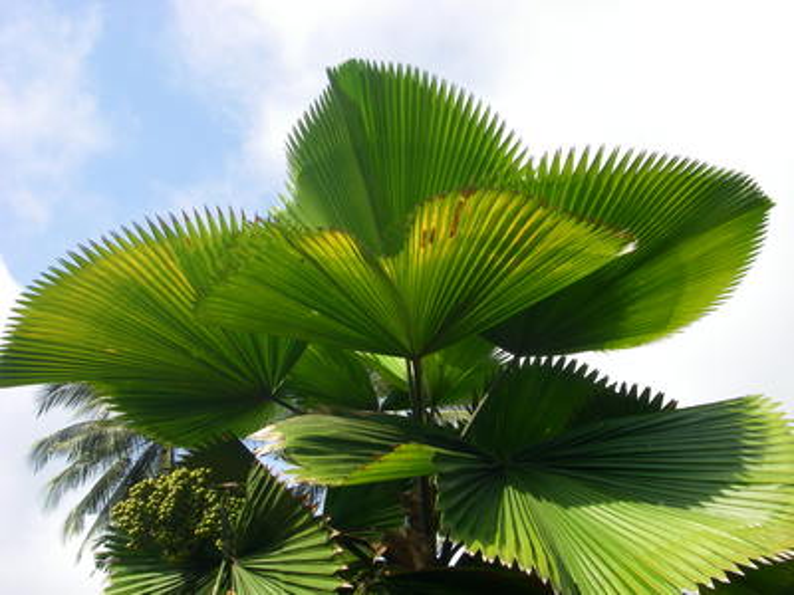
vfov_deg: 32.9
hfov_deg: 42.9
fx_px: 1009
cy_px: 298
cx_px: 397
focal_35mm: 44
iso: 64
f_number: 6.8
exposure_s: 1/125
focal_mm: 7.3
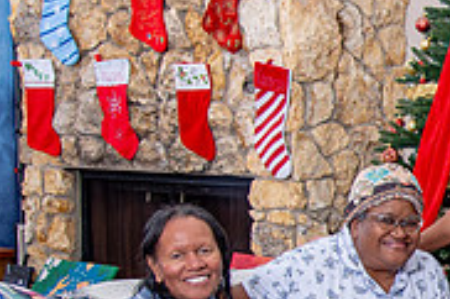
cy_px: 284
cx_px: 665
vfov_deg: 13.6
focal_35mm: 99
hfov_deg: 18.4
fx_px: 1236
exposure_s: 1/200
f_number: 4
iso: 100
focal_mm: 31
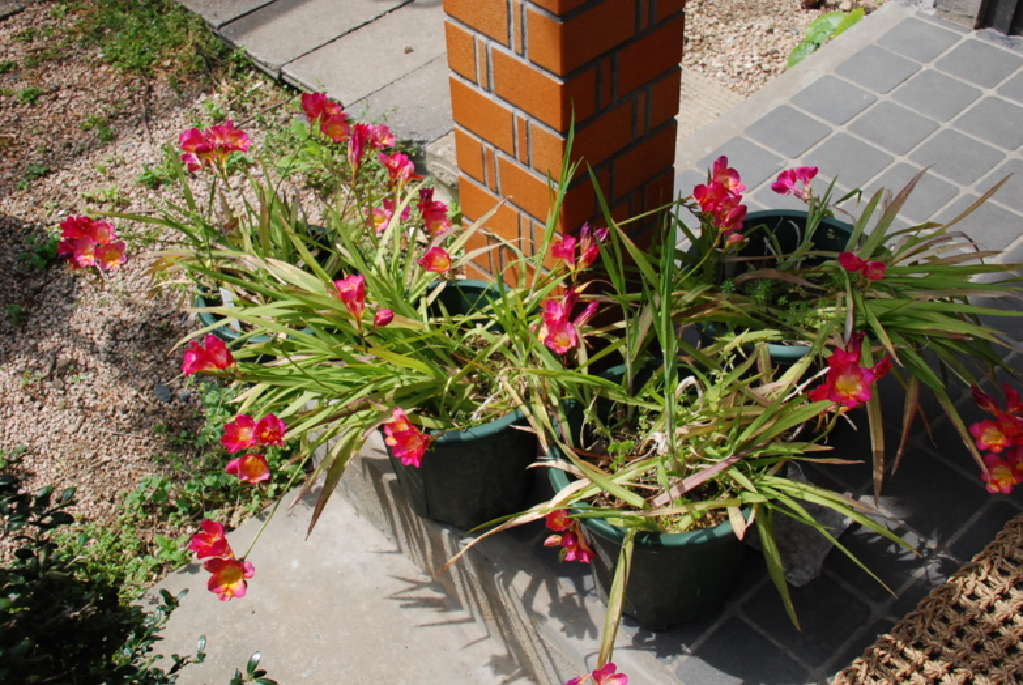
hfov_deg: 42.7
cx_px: 502
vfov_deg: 29.3
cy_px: 344
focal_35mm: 46
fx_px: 1309
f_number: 11
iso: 800
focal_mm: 30
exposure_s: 1/500
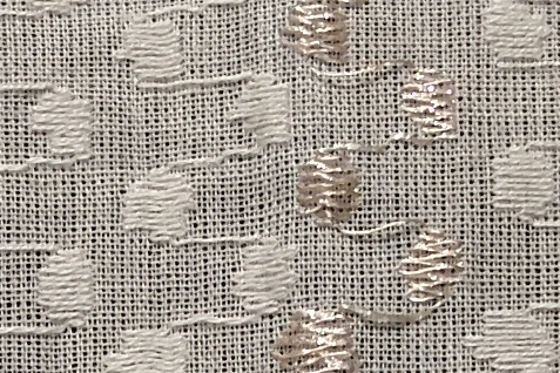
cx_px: 87
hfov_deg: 11.1
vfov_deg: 6.9
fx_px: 2878
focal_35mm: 185
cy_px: 961
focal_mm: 2.78
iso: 80
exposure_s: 1/100
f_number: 2
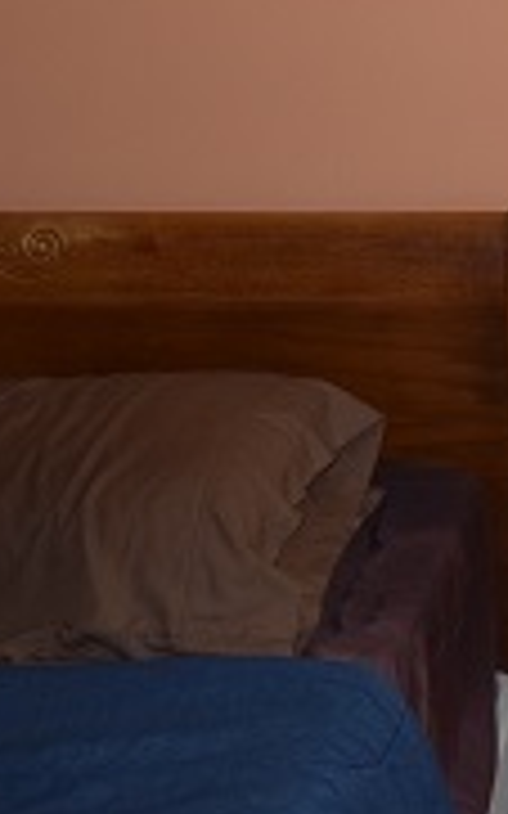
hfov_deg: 13.0
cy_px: 9
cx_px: 917
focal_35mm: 91
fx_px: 2017
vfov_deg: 22.0
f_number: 5.6
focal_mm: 18
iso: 560
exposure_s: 1/125
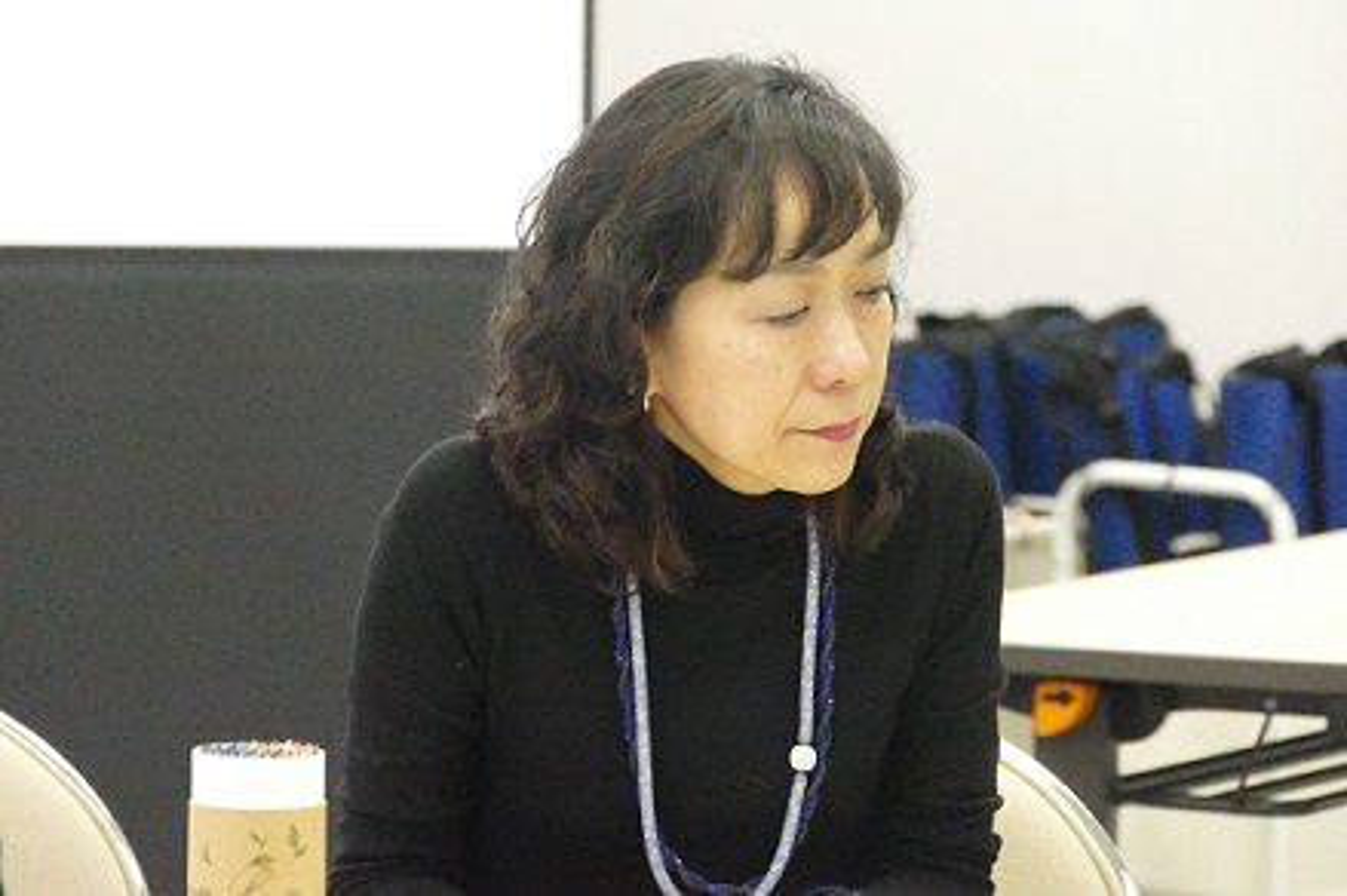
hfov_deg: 9.3
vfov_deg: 6.2
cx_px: 674
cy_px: 448
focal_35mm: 221
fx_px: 8263
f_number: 4
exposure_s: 1/640
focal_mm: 80.51
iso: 12800
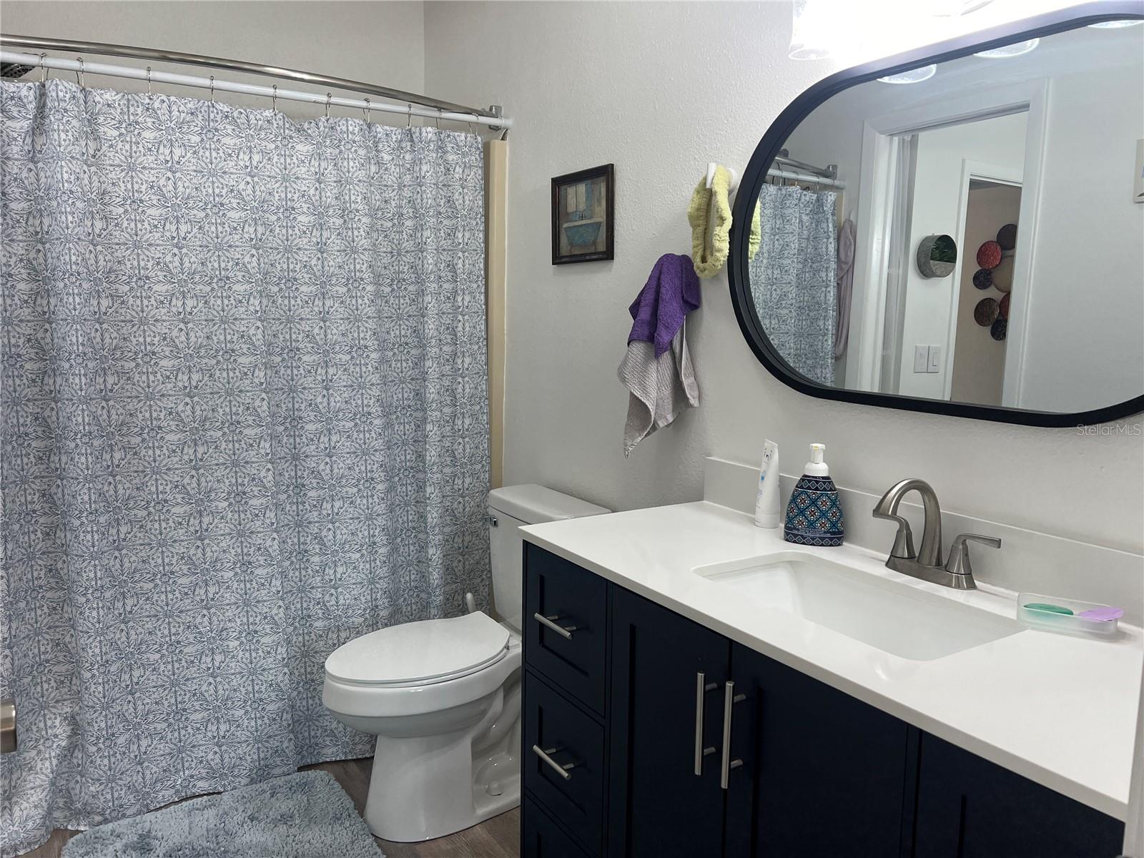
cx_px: 572
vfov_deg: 53.1
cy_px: 429
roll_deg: -1.0
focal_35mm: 26
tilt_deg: -6.7
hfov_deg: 67.3
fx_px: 859
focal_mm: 5.7
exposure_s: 1/120
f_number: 1.5
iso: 50
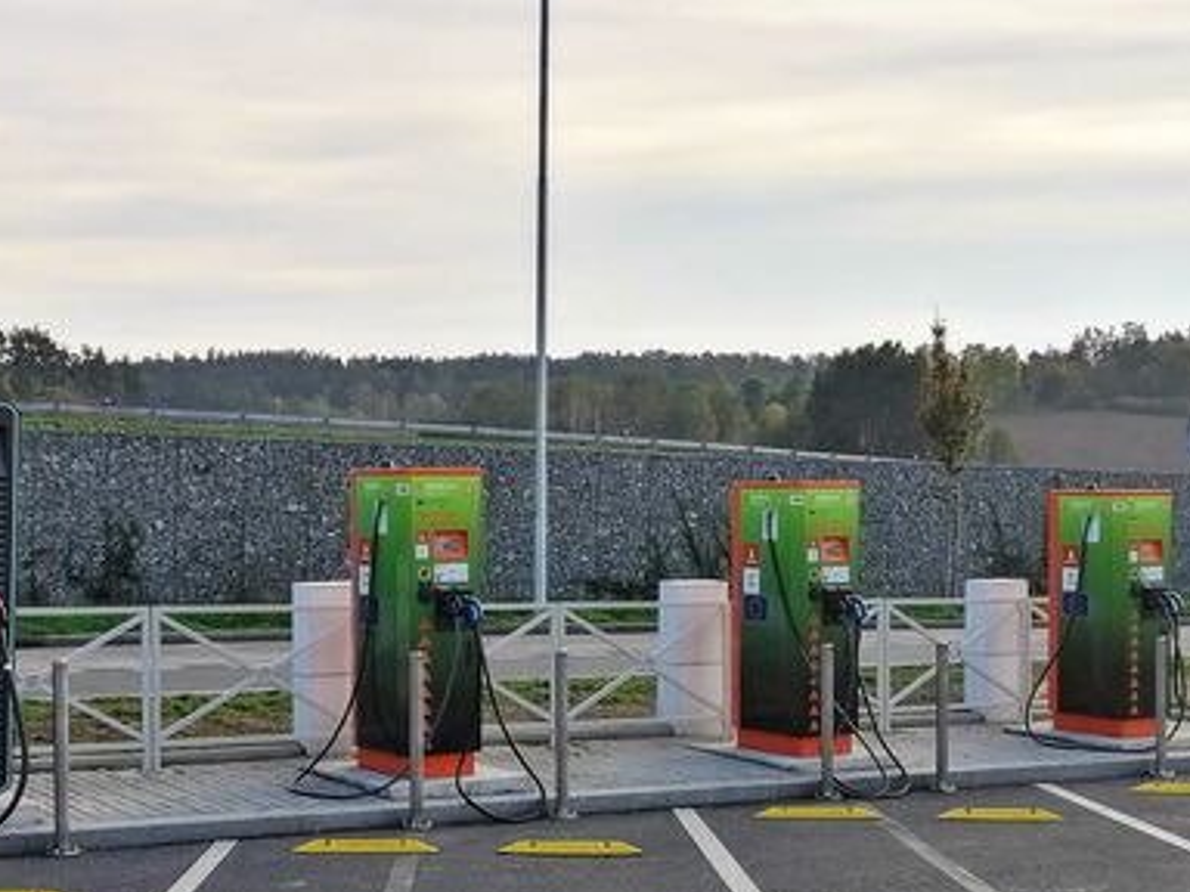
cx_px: 530
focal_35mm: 61
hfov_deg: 31.7
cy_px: 551
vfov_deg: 24.0
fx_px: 2097
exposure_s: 1/995
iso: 50
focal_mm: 5.3
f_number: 1.8
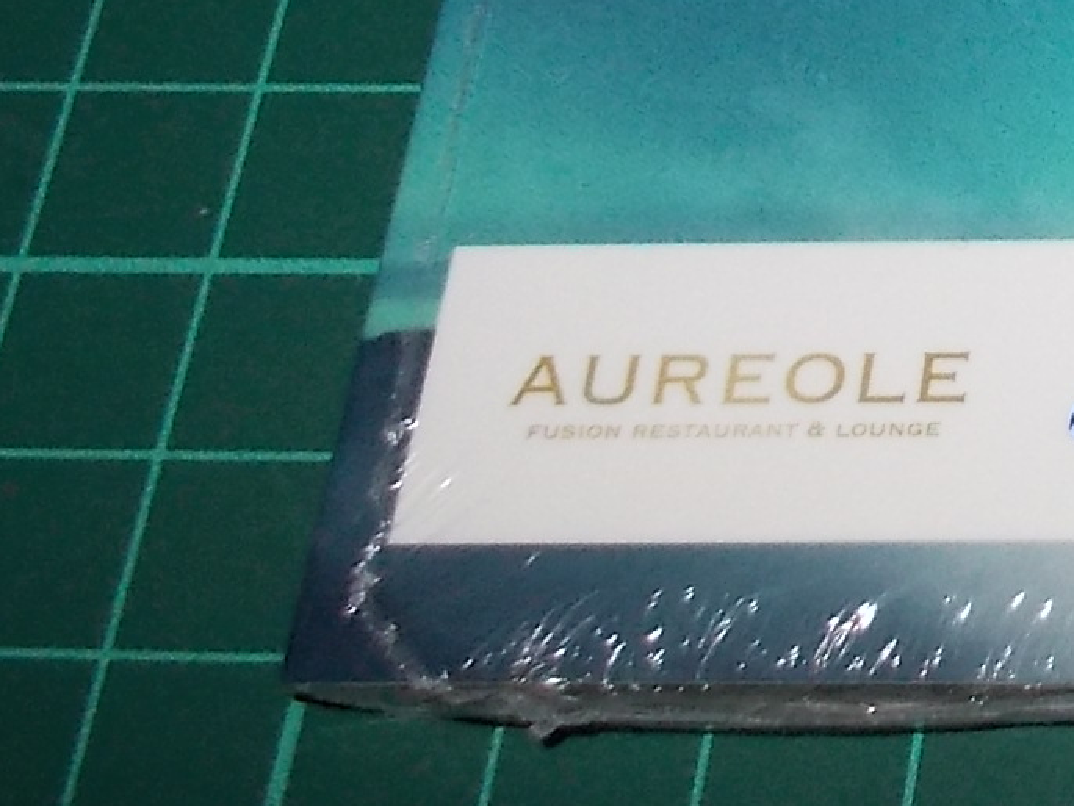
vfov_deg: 14.8
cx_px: 1766
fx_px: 2980
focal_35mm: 96
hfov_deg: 17.6
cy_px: -211
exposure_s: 1/30
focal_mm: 4.1
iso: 200
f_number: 3.3
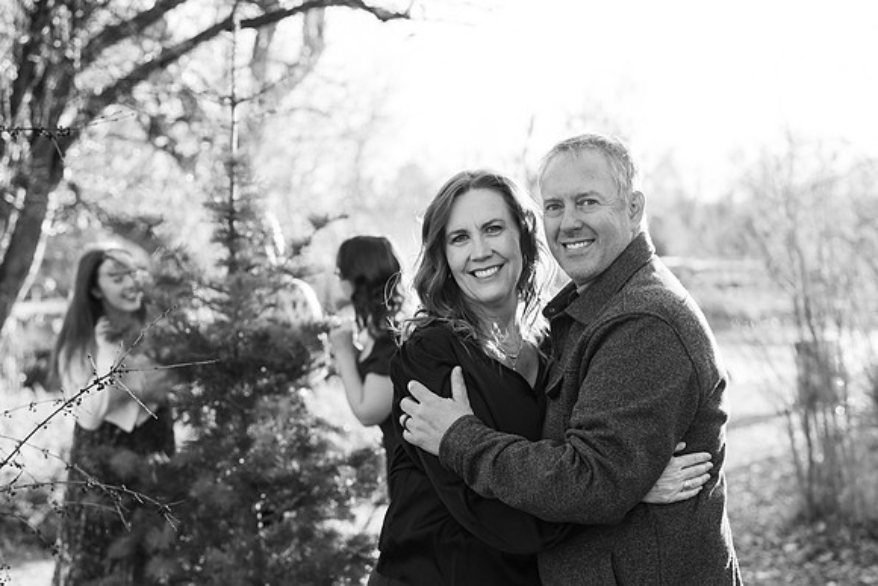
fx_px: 1708
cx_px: 439
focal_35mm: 70
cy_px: 293
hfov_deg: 28.8
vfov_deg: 19.5
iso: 1000
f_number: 4.5
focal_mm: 70
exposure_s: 1/800
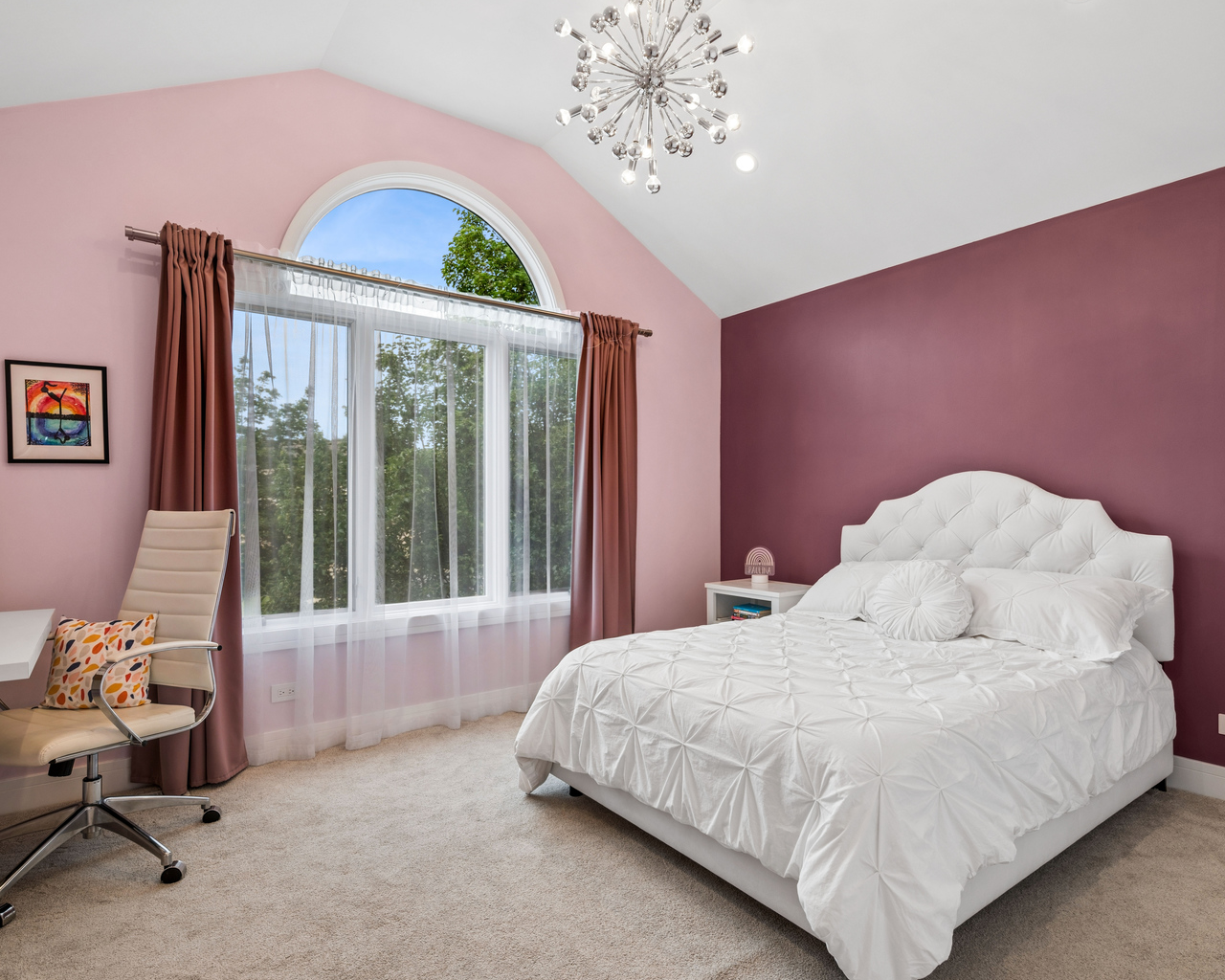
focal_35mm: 19
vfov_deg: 70.9
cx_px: 591
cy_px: 490
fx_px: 689
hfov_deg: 83.3
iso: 200
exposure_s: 1/40
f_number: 8
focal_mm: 16
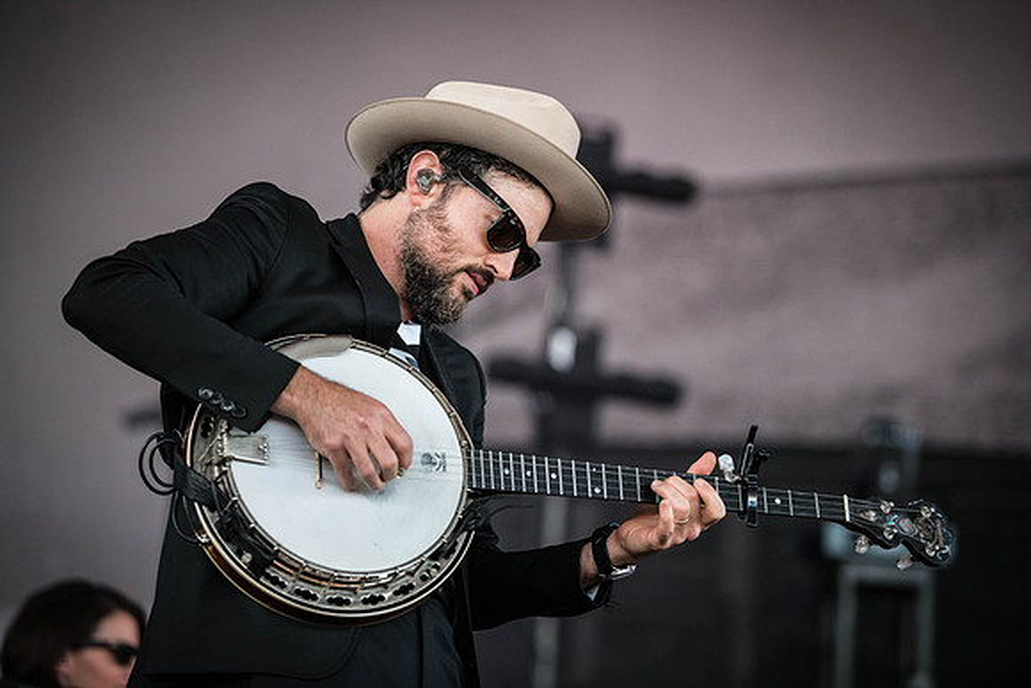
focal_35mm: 135
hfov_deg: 15.2
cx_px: 516
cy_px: 344
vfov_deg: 10.2
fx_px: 3867
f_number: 2.8
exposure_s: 1/640
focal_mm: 135
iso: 2000
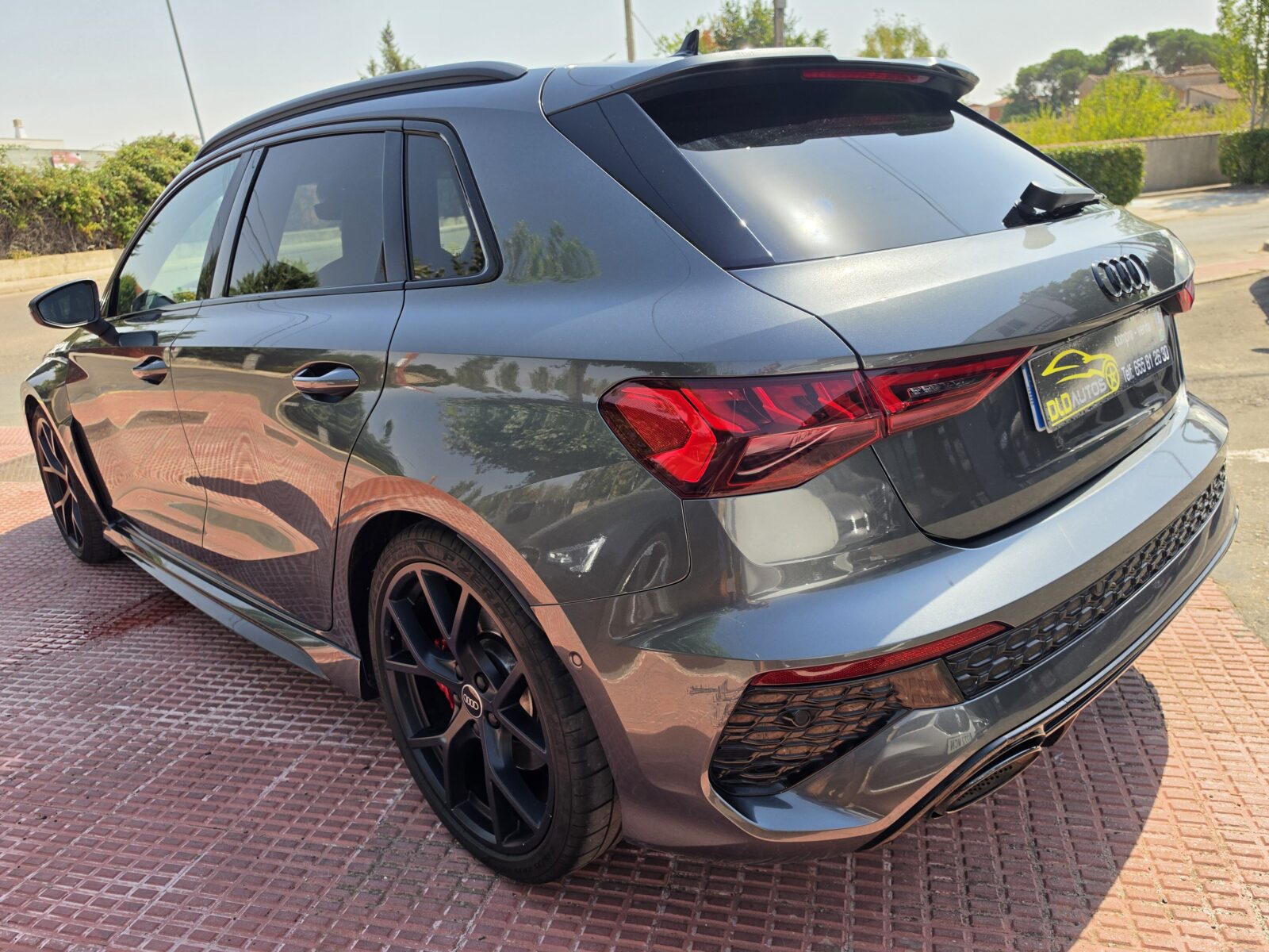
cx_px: 634
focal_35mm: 23
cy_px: 476
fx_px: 843
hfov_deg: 73.9
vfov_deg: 58.9
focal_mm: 6.5
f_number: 1.4
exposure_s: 1/5445
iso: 64
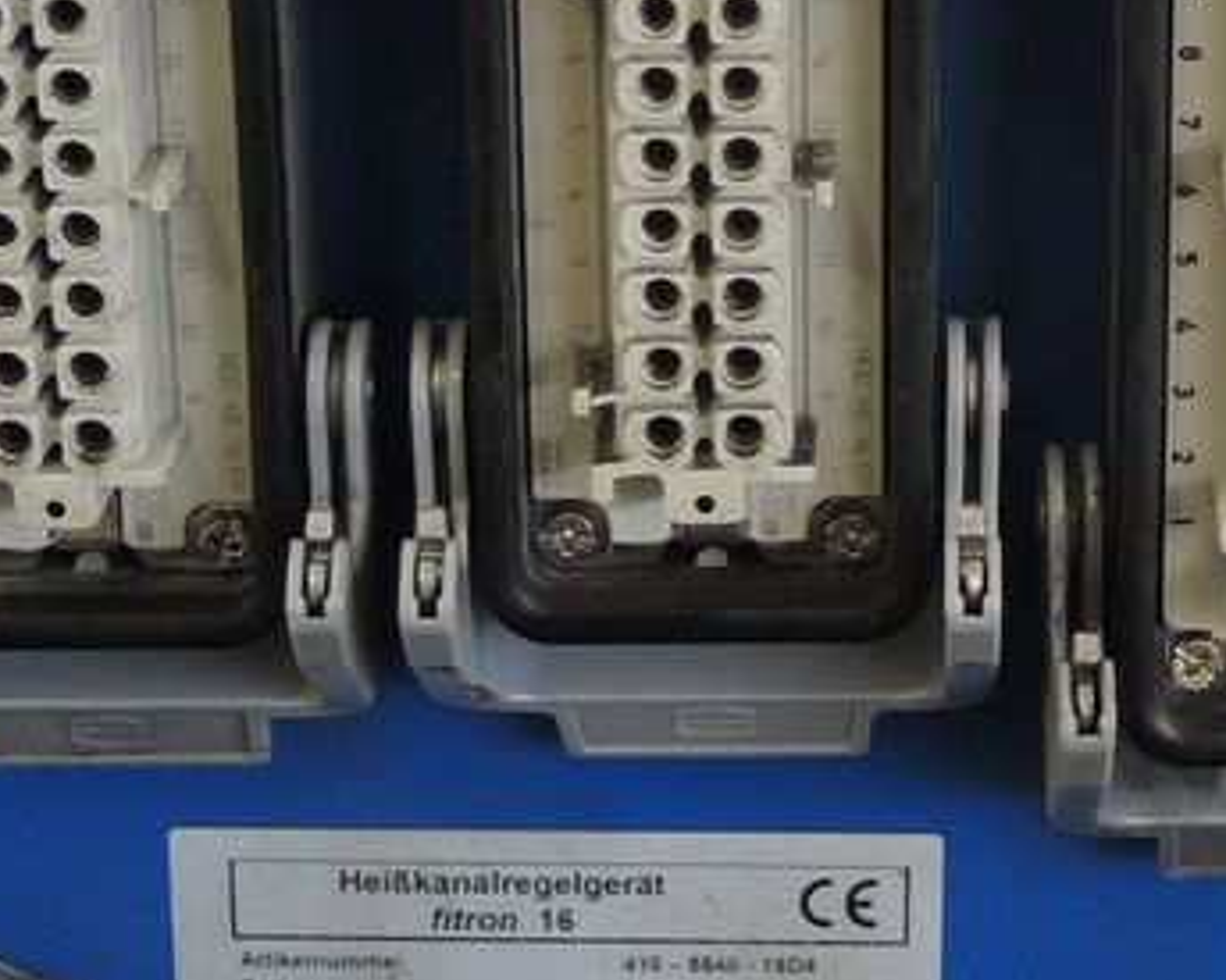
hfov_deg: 16.5
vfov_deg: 13.4
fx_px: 4172
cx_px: 1055
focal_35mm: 115
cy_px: 324
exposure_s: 1/30
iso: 125
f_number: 2
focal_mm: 6
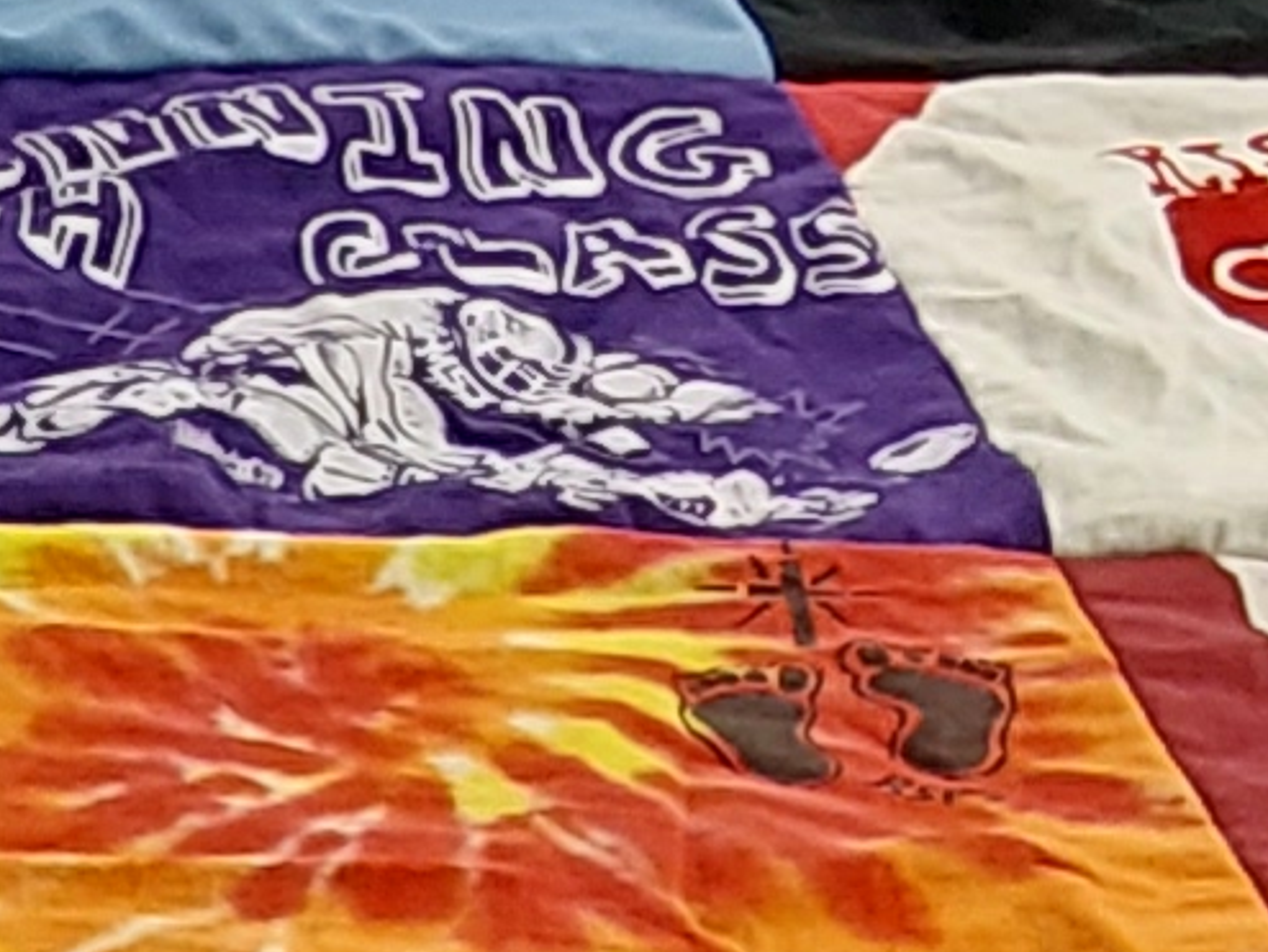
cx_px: -1032
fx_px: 6780
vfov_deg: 7.2
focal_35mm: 185
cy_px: 2735
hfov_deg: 10.1
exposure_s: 1/60
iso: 100
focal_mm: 2.91
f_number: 1.9
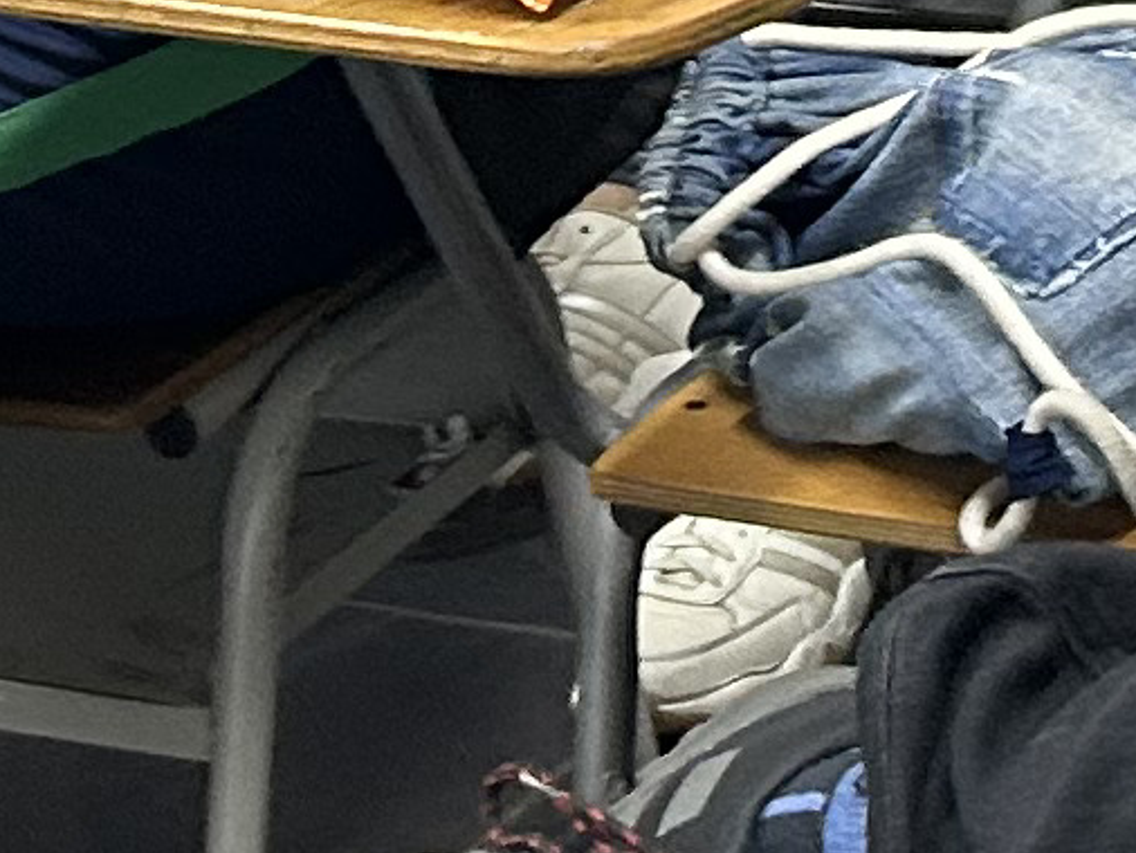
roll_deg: +2.8
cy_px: -1104
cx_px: 999
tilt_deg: -9.9
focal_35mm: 207
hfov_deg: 9.5
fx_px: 6796
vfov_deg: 6.8
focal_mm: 5.7
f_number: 1.5
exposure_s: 1/60
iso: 125
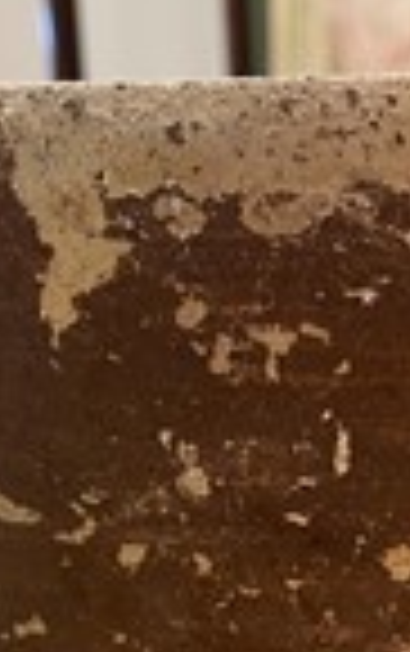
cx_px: 482
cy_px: 549
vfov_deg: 26.5
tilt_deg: -11.5
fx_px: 1355
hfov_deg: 16.5
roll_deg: +1.1
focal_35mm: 76
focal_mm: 5.1
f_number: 1.6
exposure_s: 1/50
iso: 125
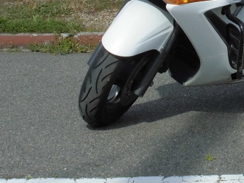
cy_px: -24
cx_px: 260
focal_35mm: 135
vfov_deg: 10.8
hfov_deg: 14.3
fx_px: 952
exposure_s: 1/500
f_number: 5.2
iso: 100
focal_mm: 10.1
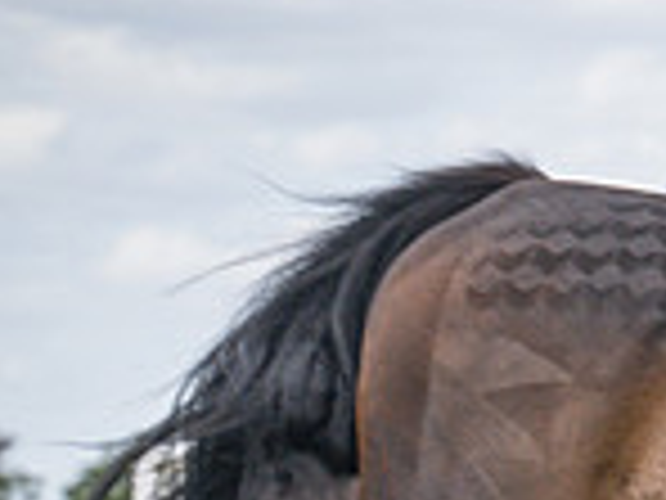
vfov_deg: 3.4
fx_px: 8331
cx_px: 839
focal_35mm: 433
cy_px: 528
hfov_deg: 4.6
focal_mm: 70
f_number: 4
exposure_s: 1/1600
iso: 400
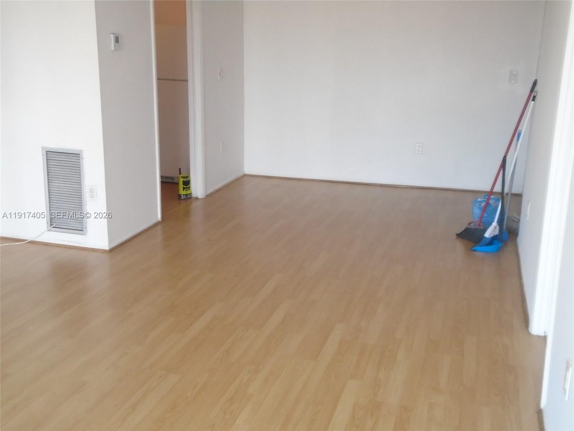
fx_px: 696
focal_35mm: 42
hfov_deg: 44.8
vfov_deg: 34.3
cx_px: 287
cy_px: 216
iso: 400
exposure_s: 1/50
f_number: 4.1
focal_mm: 7.4
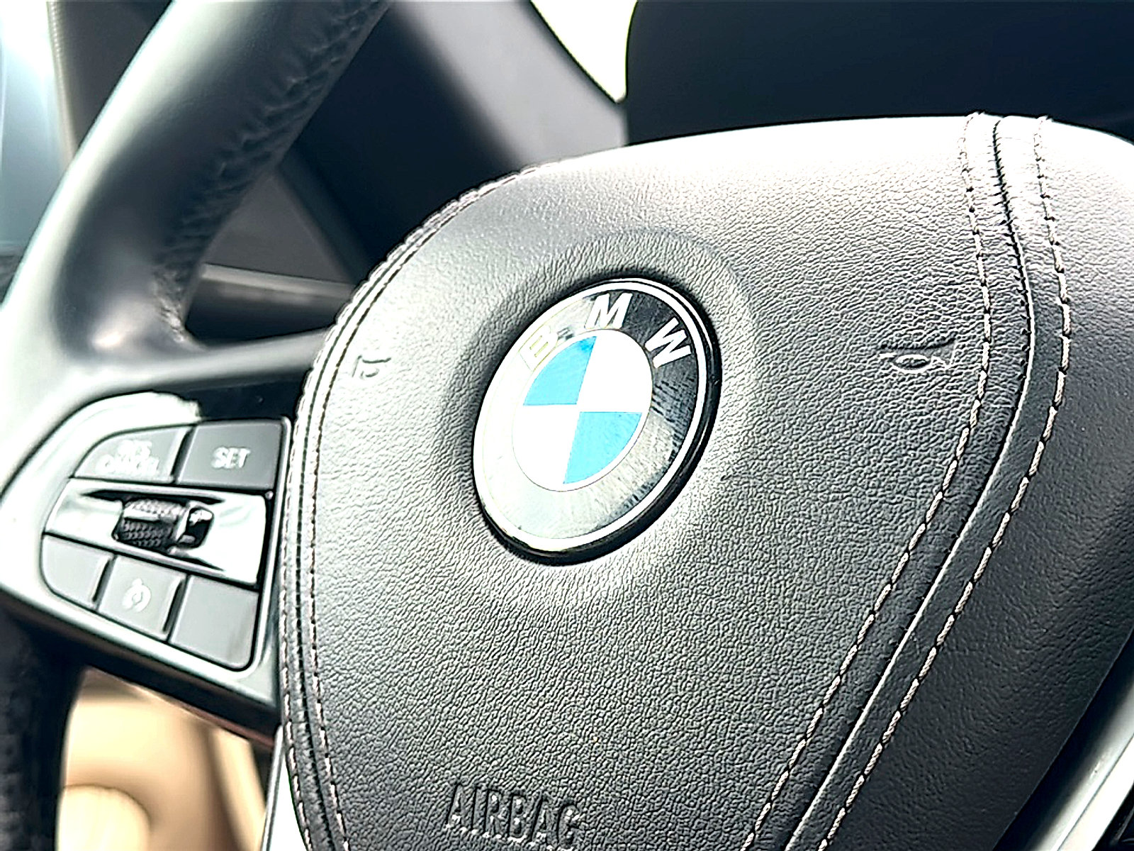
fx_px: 1474
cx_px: 567
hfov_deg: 42.1
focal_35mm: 45
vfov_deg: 32.2
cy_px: 426
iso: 80
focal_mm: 6.86
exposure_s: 1/395
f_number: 1.78
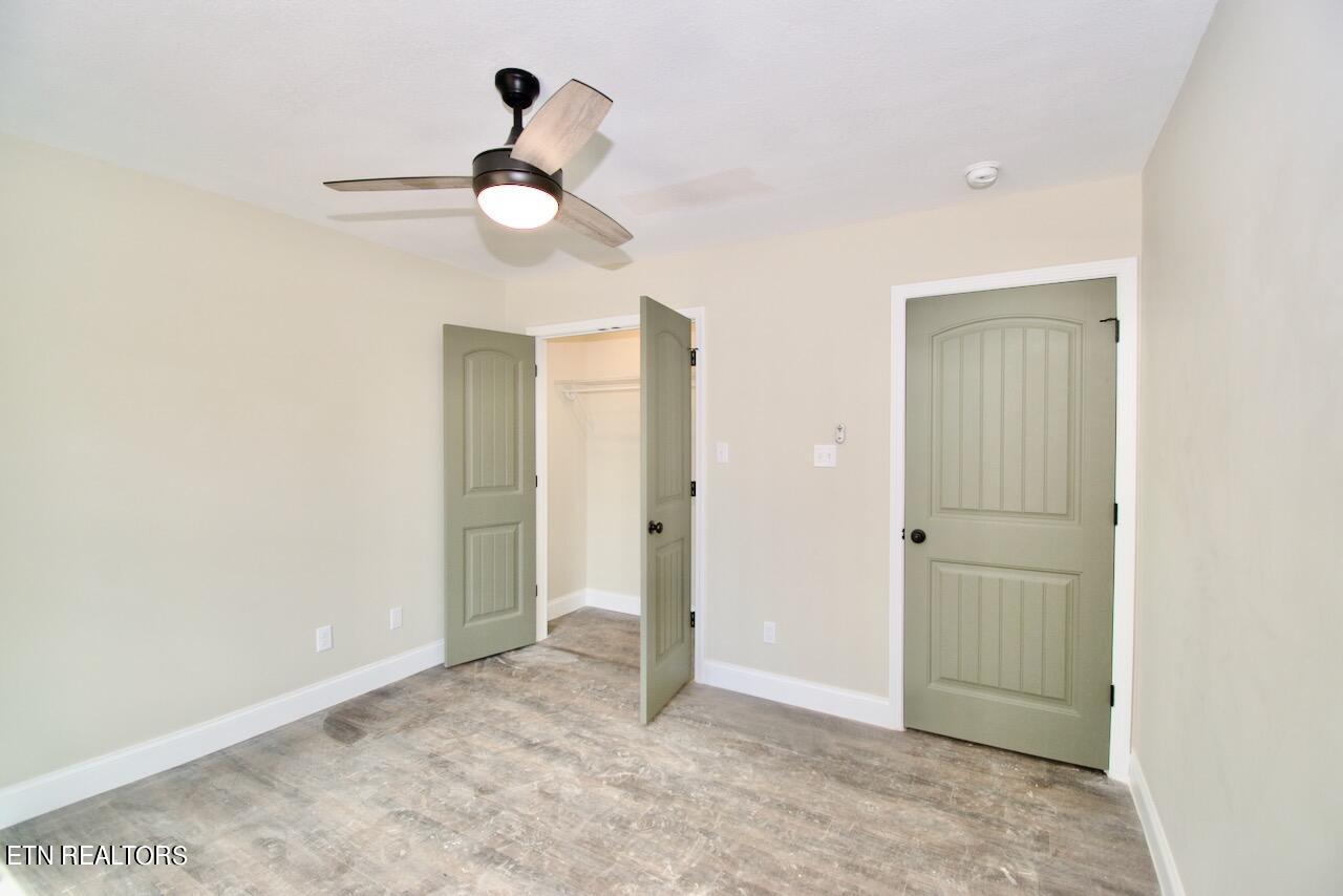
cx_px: 672
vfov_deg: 77.4
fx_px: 560
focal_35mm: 15
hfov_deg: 100.4
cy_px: 448
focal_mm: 10
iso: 400
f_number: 5.6
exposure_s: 1/125
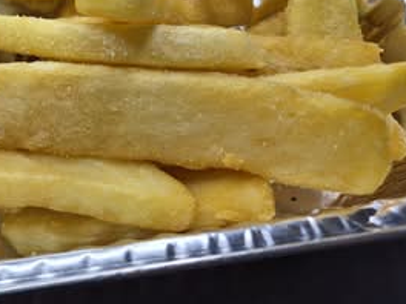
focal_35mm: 51
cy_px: 18
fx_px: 598
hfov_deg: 33.0
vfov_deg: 27.3
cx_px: -37
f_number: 1.8
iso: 40
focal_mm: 5.4
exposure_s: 1/100
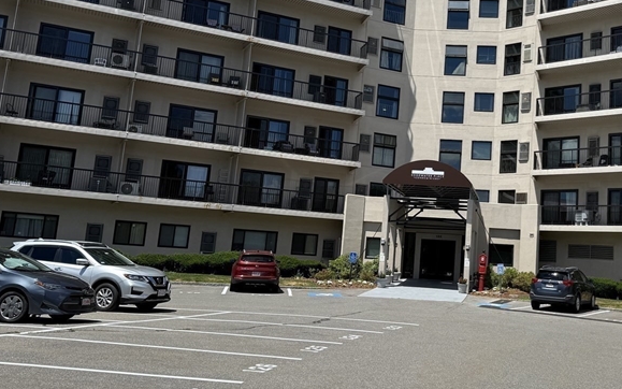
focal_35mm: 45
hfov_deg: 43.3
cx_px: 449
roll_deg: -3.8
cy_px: 125
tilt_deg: +10.1
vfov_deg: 28.4
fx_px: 763
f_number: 1.78
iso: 80
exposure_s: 1/5319
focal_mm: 6.76
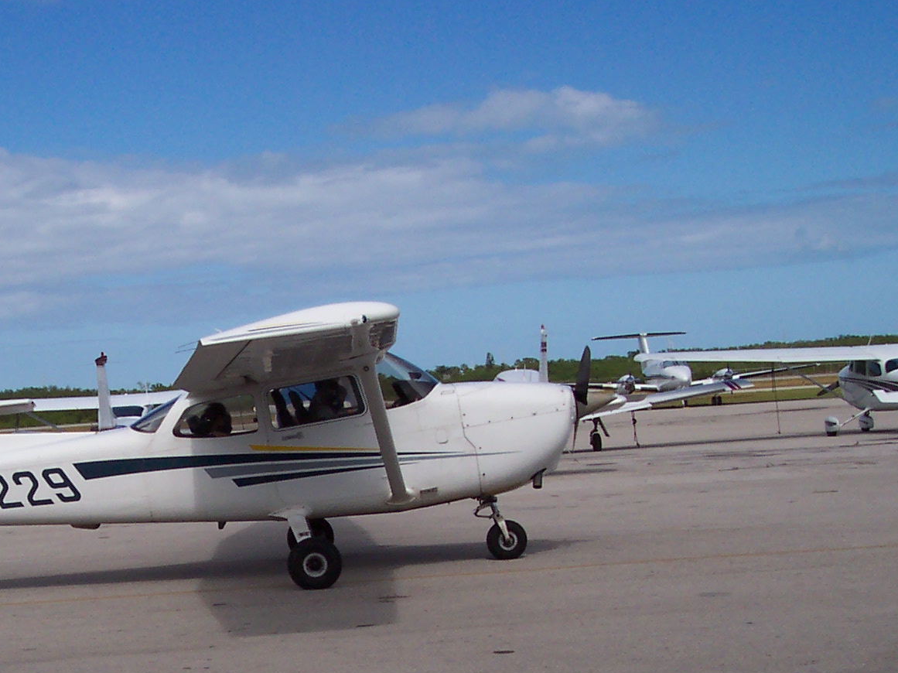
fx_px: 1763
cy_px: 534
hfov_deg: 28.1
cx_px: 204
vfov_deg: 21.4
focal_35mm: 68
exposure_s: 1/1000
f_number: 4.8
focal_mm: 8
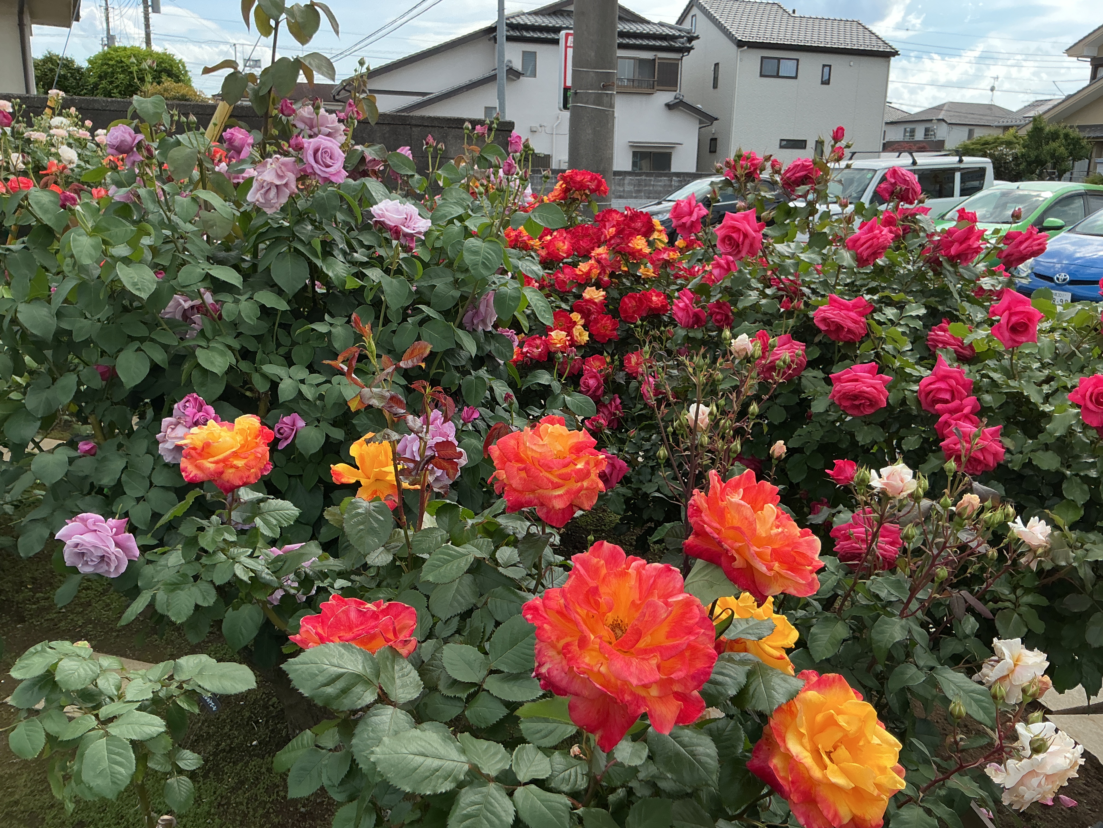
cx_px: 552
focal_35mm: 29
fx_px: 924
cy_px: 414
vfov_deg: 48.2
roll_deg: -1.8
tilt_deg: -15.0
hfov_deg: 61.7
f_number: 1.8
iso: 25
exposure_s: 1/568
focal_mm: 3
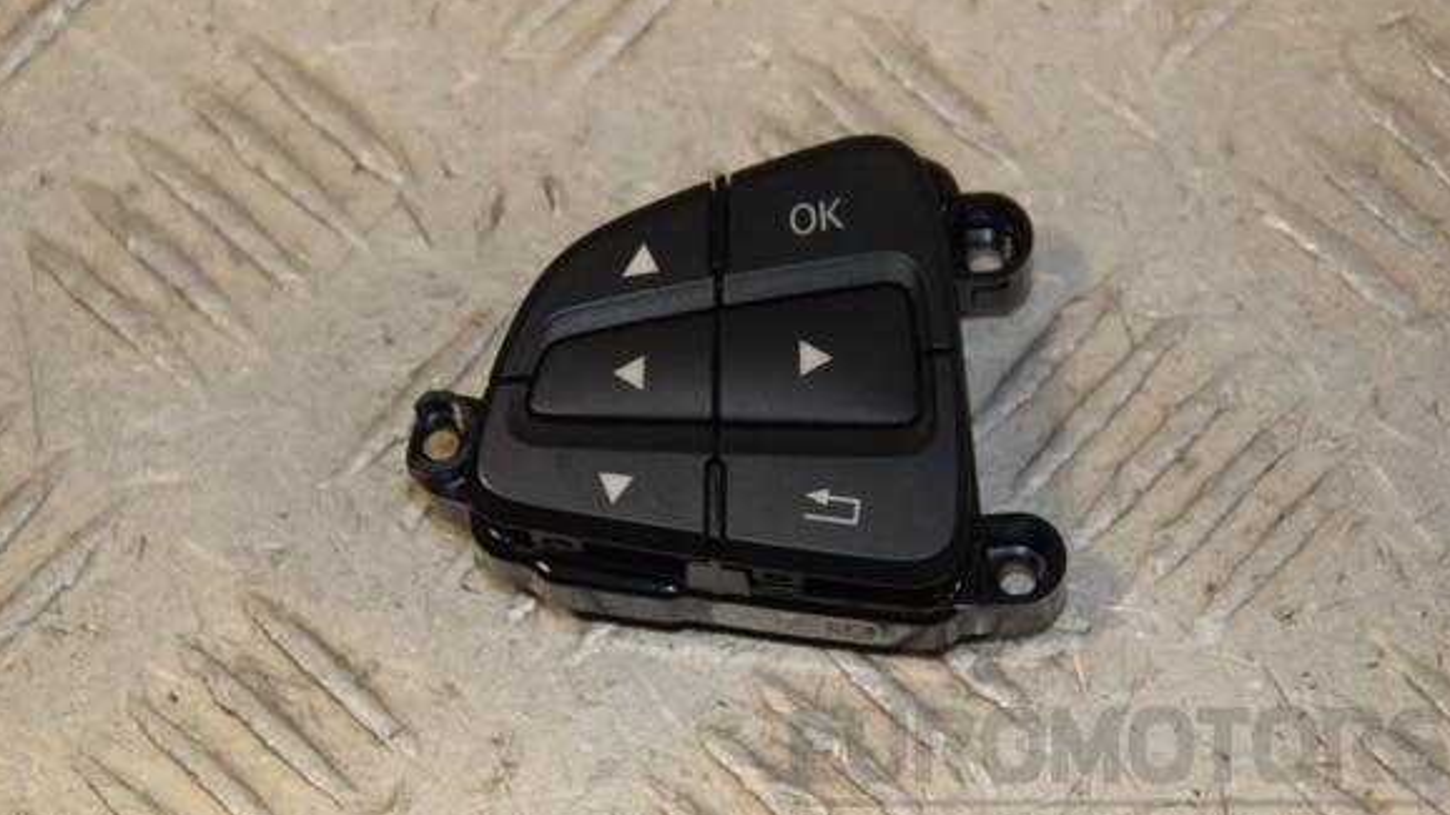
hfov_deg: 14.3
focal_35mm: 150
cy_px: 411
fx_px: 5767
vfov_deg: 8.1
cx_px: 743
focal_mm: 92
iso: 800
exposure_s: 1/200
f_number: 8
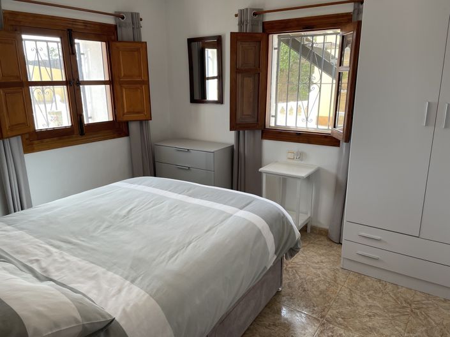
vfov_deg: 53.0
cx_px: 225
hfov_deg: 67.3
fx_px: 338
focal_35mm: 26
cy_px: 168
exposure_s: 1/100
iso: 40
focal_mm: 4.2
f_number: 1.6
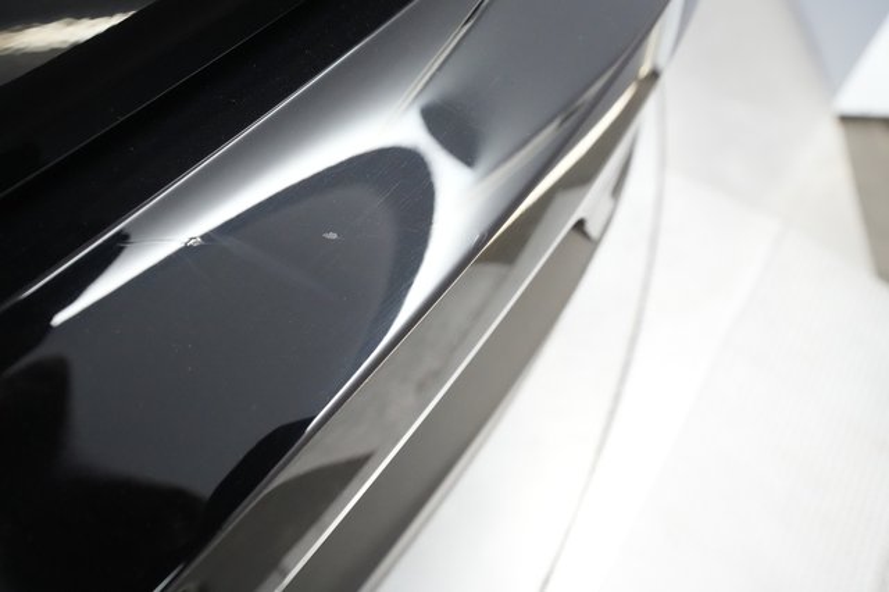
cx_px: 444
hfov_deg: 73.8
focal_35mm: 24
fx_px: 592
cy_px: 296
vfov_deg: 53.1
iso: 10000
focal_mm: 24
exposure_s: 1/200
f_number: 5
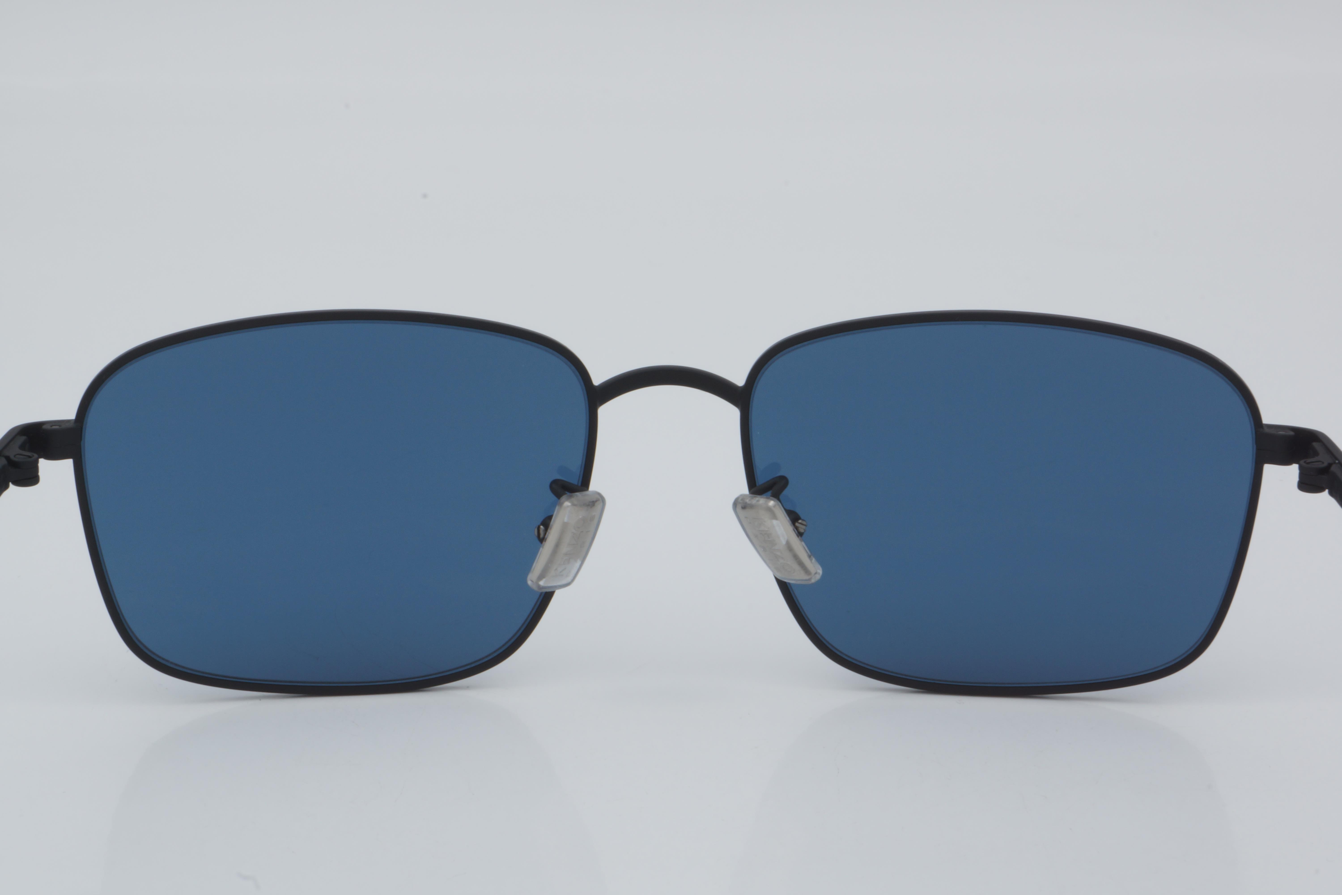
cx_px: 671
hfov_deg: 24.6
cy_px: 448
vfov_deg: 16.6
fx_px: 3075
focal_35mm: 82
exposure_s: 1/4
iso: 100
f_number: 32
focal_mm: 55
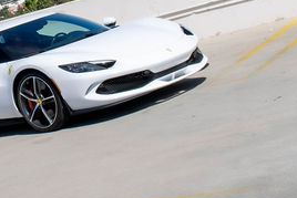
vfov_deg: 10.8
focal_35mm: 126
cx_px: 0
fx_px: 1040
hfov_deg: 15.9
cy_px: -4
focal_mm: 22
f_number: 11
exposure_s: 1/500
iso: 200
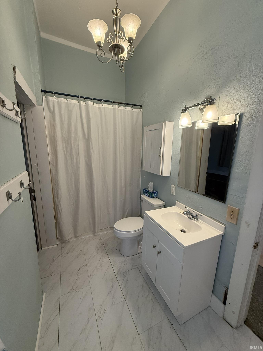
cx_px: 132
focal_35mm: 14
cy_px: 176
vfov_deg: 102.1
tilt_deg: -10.2
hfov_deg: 85.7
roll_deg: -0.4
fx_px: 142
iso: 200
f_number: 2.2
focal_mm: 2.22
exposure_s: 1/120
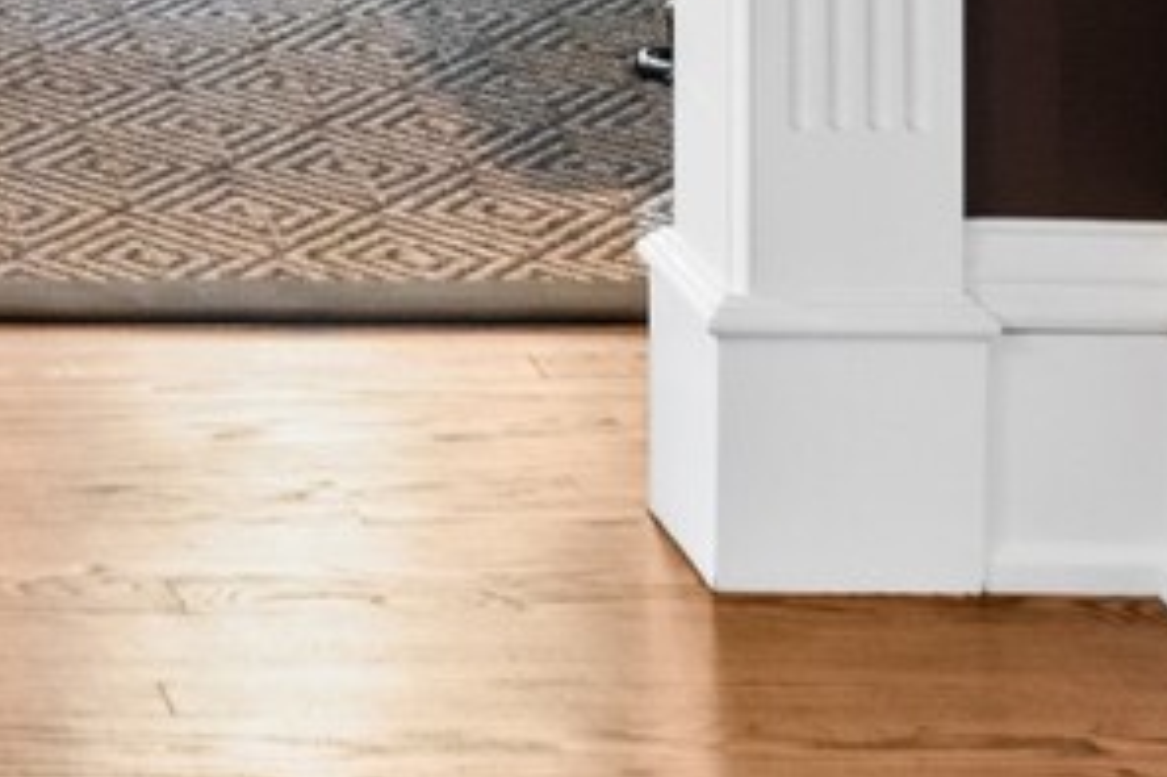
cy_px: -1215
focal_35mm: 197
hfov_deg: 10.1
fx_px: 6382
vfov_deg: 6.6
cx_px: -694
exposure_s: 2.5
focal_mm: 24
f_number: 8
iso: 200
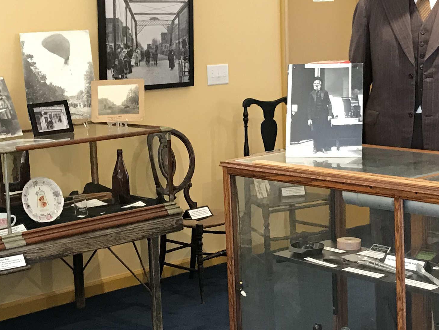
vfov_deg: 19.1
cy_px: 170
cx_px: 236
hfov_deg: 25.3
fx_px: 977
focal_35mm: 77
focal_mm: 3.99
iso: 50
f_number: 1.8
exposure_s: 1/15
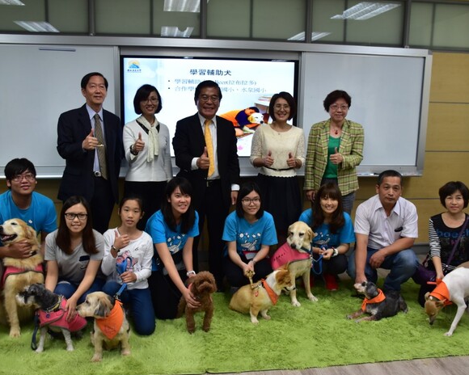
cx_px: 230
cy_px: 188
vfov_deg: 43.4
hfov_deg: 52.8
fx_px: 472
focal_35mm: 34
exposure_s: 1/80
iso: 800
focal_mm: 20
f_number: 4.5
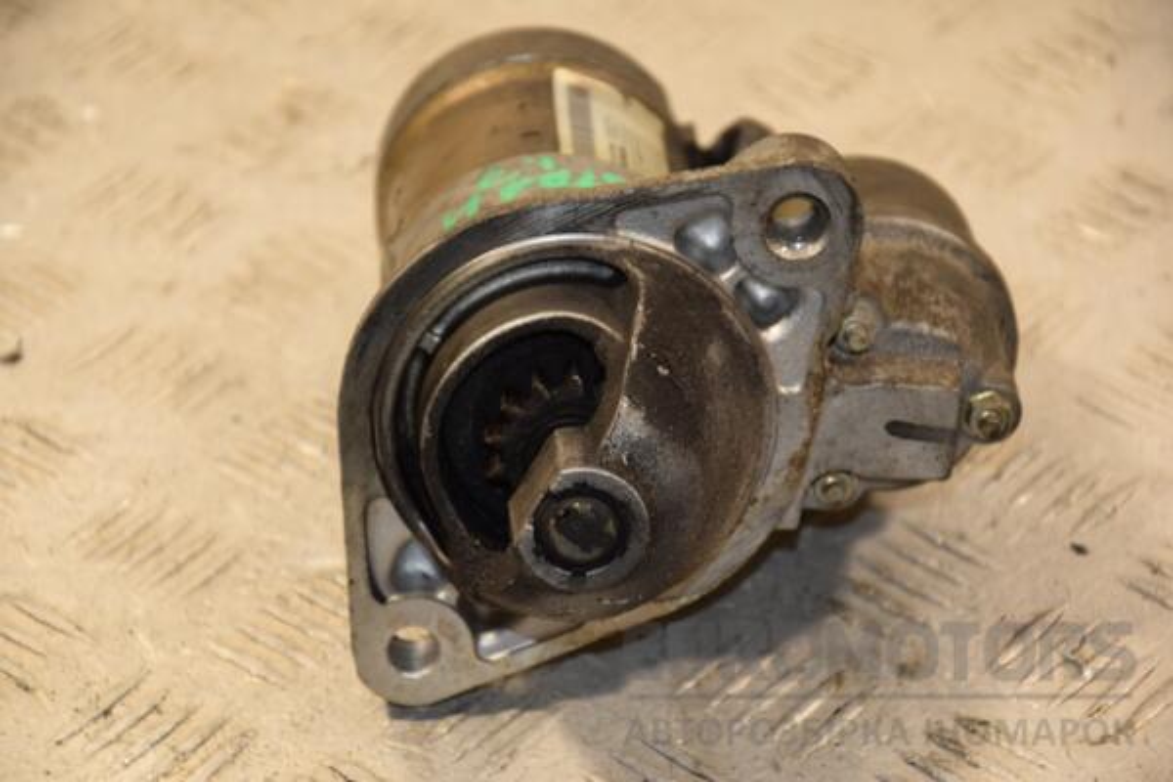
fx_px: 5131
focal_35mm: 158
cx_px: 586
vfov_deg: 8.7
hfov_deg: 13.0
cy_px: 391
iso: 800
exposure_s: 1/125
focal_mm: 105
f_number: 5.6
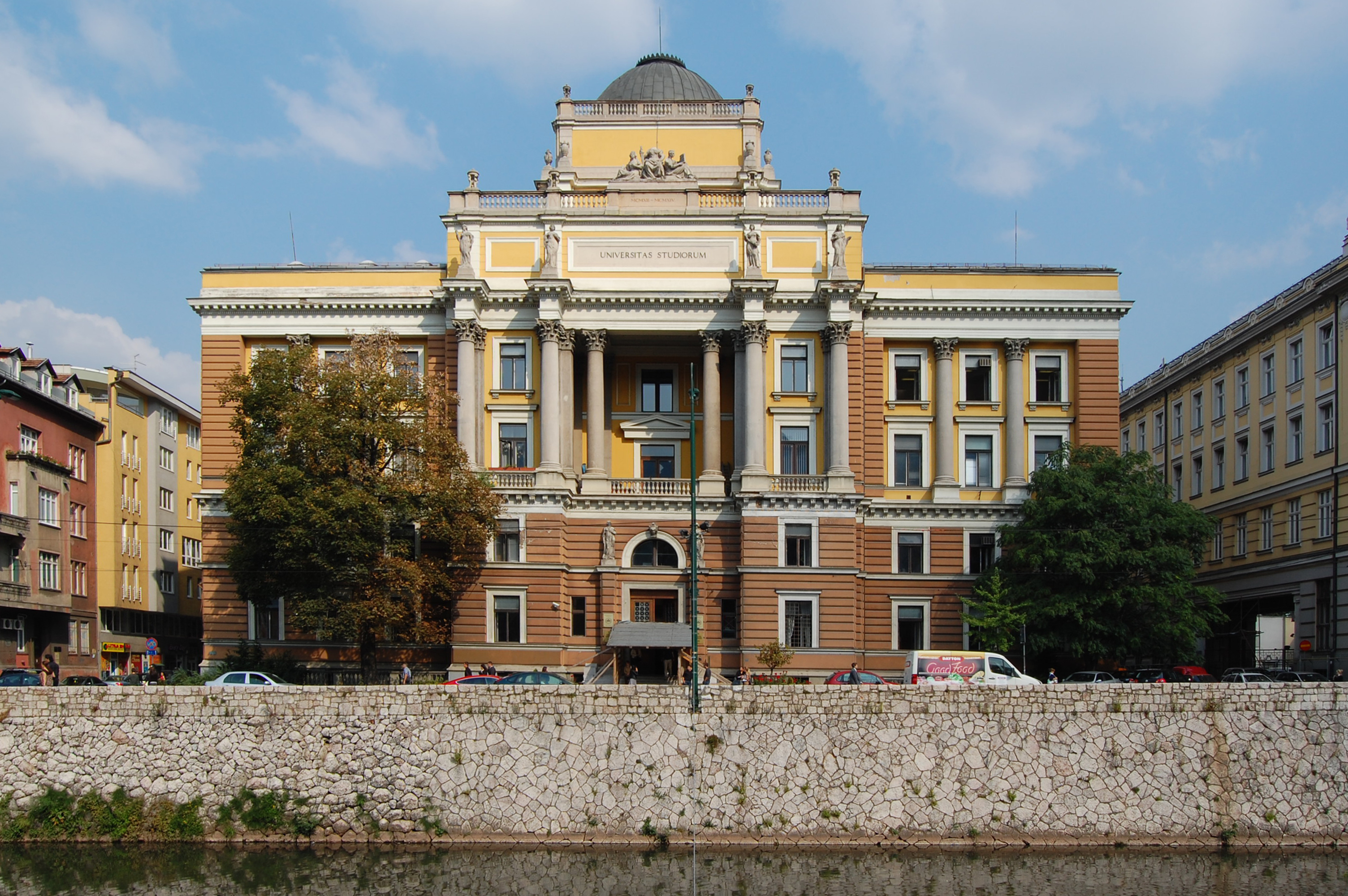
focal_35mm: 27
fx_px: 1010
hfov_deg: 67.4
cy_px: 448
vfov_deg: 47.8
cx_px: 674
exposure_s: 1/200
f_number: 13
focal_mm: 18
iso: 200
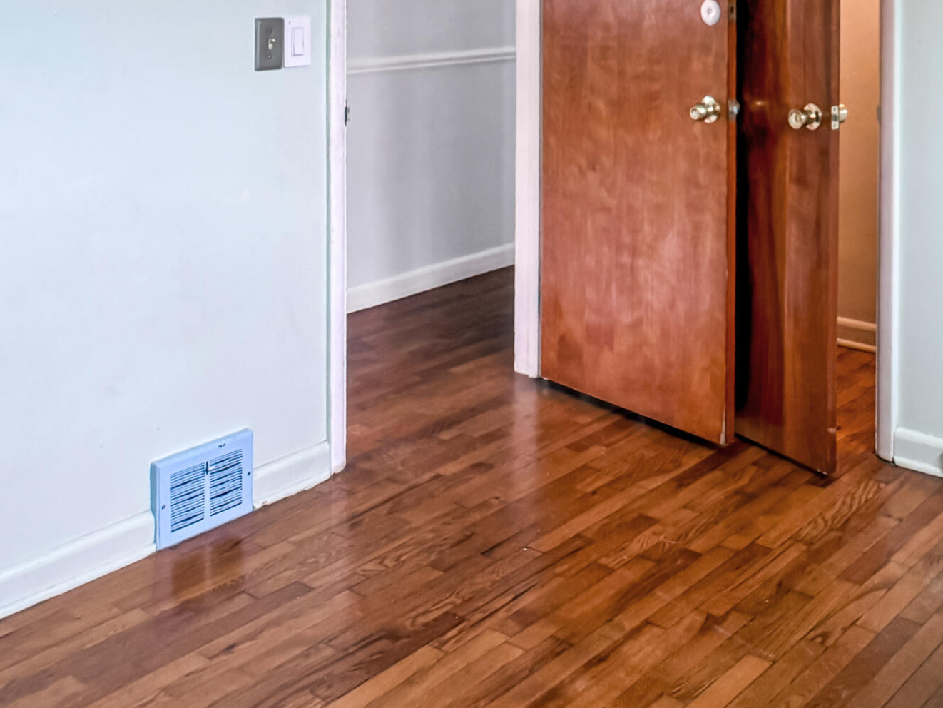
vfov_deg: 24.4
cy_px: 142
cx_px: 795
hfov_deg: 31.6
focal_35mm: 59
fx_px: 1608
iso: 80
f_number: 1.6
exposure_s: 1/120
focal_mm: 5.96
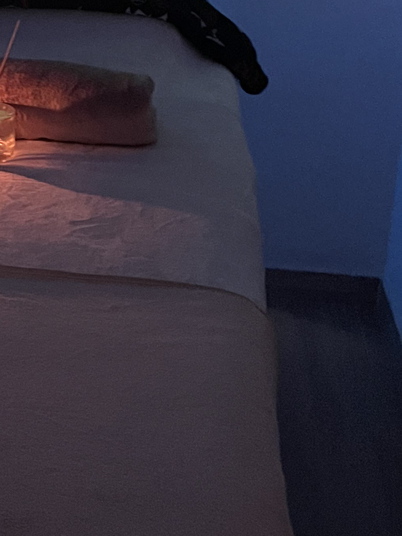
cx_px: -44
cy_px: 122
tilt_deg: -17.1
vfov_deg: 24.7
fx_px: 1208
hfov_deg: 18.2
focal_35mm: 78
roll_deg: -0.1
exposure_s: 1/28
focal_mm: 4.2
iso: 640
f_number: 1.6
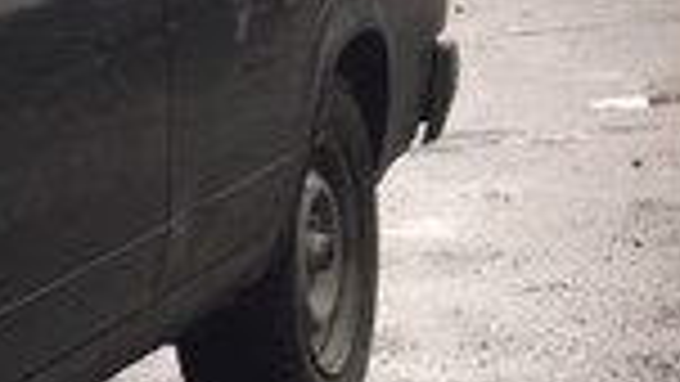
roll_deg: +5.9
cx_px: -766
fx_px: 2489
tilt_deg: -6.2
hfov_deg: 13.1
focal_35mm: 138
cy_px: 344
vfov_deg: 8.8
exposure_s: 1/103
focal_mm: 4.15
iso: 32
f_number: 2.2
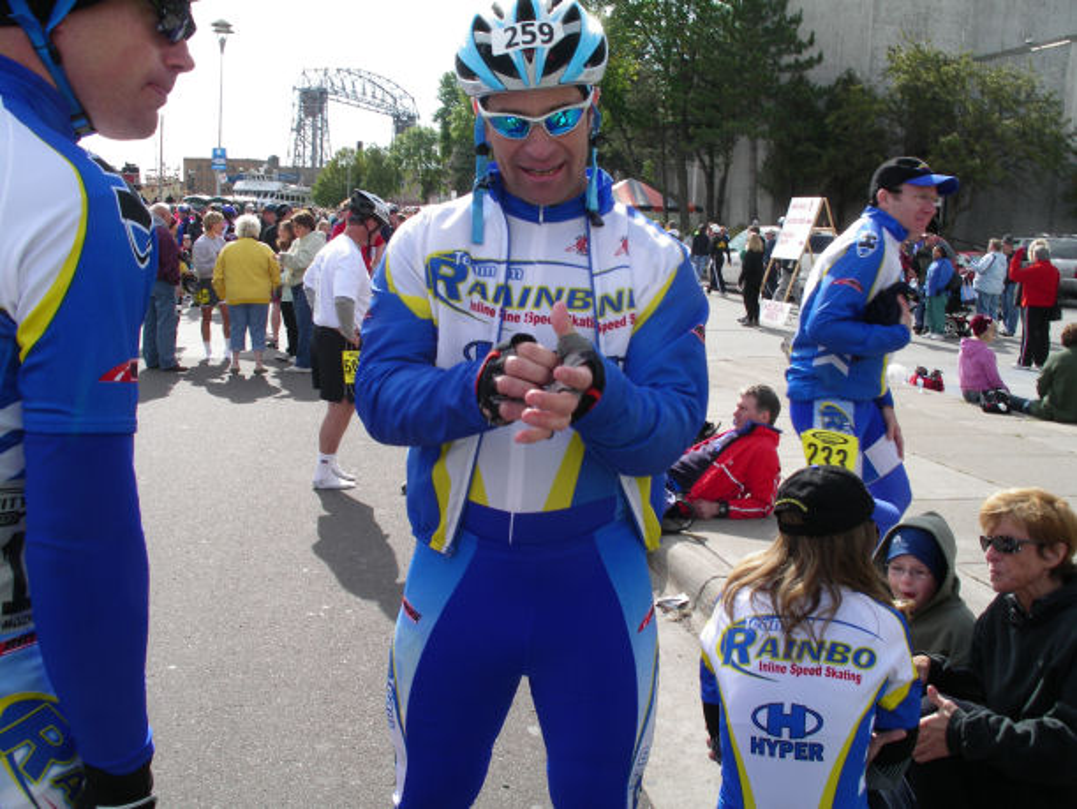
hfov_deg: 50.1
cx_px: 538
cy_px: 404
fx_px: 1152
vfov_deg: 38.7
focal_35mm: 37
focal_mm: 7.8
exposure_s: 1/160
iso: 80
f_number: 6
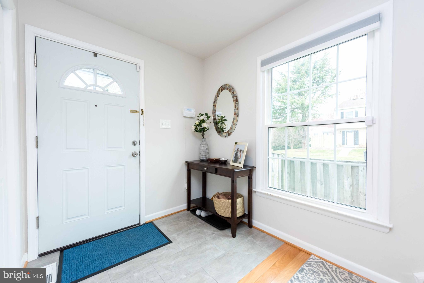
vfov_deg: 81.2
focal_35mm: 14
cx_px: 212
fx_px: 165
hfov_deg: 104.2
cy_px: 142
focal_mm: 14
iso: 800
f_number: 5.6
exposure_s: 1/200
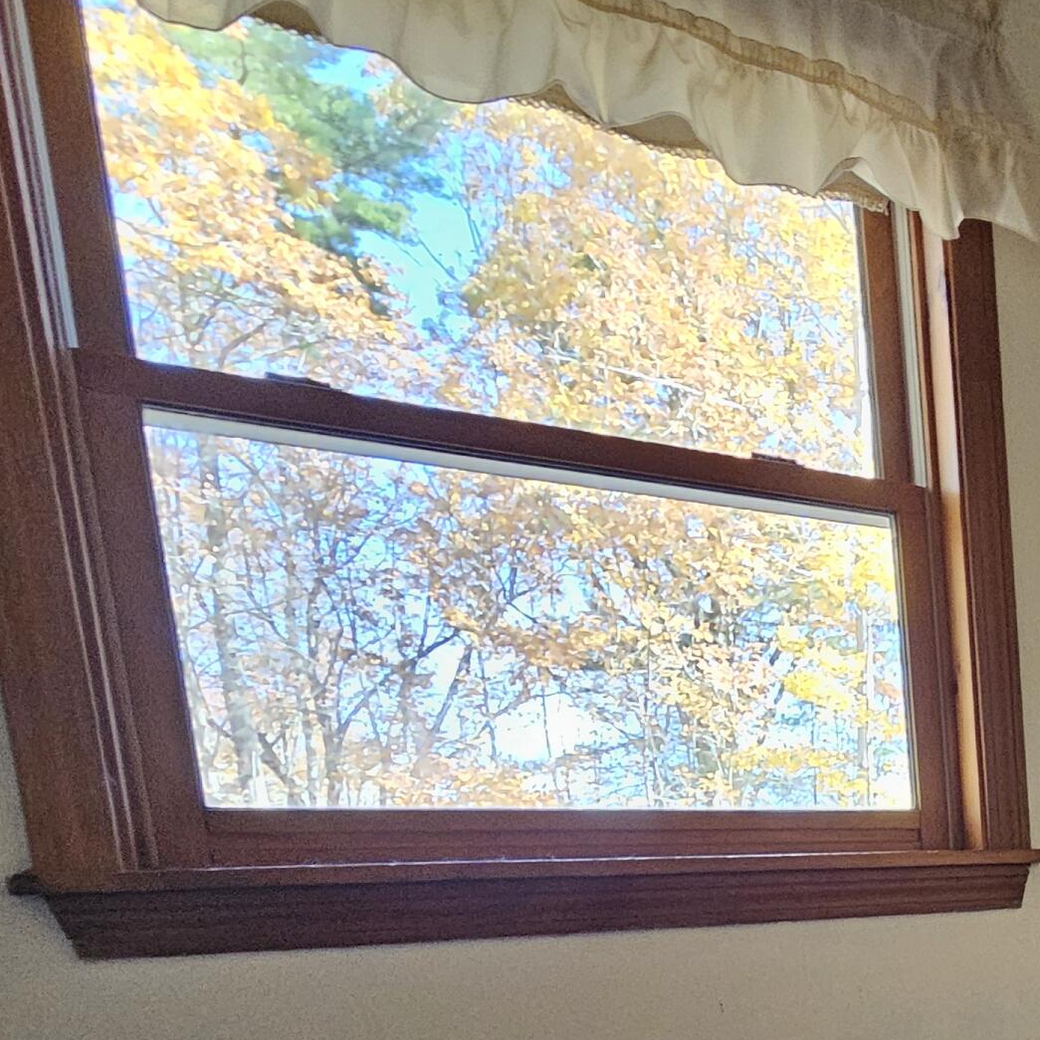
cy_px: 1098
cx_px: 1214
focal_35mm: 33
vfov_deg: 41.4
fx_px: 1122
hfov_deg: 38.4
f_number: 2.2
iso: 400
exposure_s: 1/60
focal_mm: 2.2
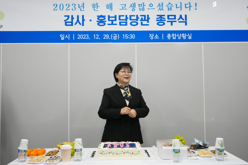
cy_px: 82
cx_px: 124
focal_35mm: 35
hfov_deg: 54.4
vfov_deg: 37.9
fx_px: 241
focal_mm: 35
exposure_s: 1/160
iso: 2000
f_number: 4
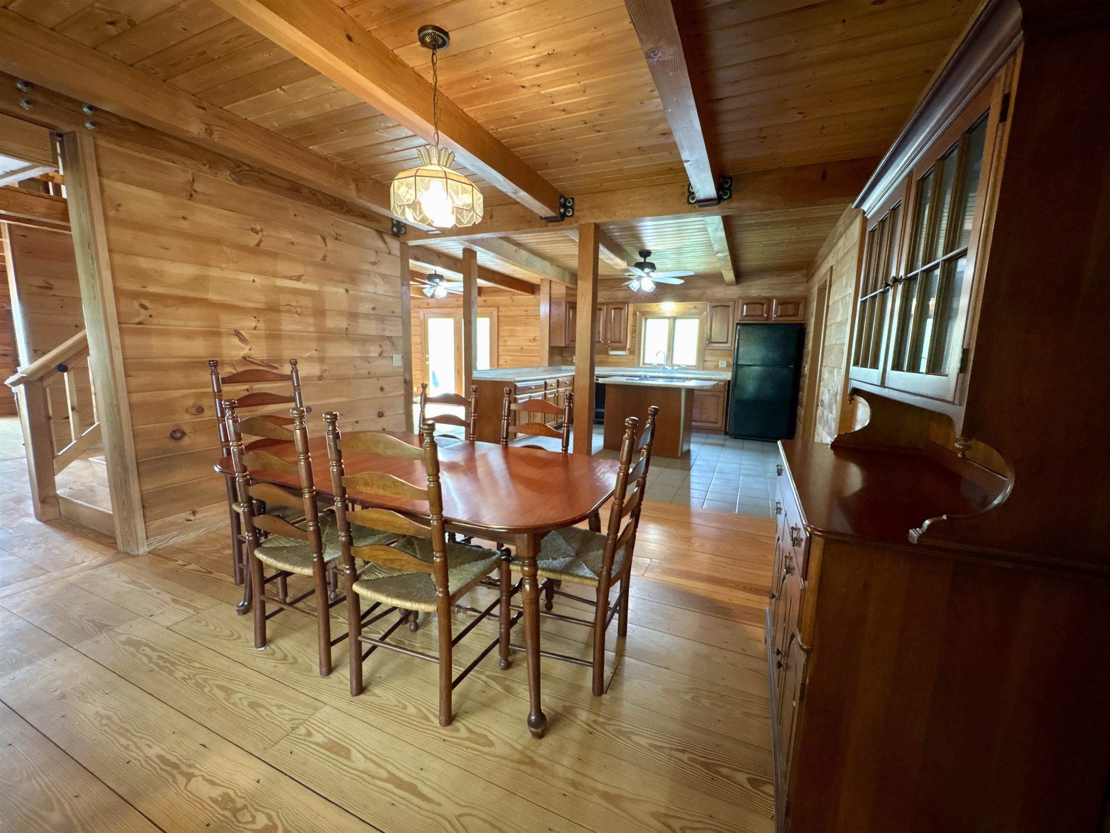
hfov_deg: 102.1
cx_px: 555
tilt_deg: -8.8
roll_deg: -2.0
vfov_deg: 85.7
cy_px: 416
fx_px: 449
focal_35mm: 14
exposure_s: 1/30
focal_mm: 2.22
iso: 640
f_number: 2.2
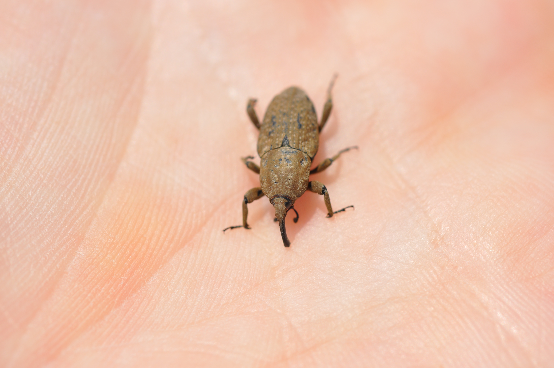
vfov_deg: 15.2
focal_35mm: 90
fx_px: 1383
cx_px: 277
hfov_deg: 22.6
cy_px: 184
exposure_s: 1/1000
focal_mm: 60
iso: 200
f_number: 8
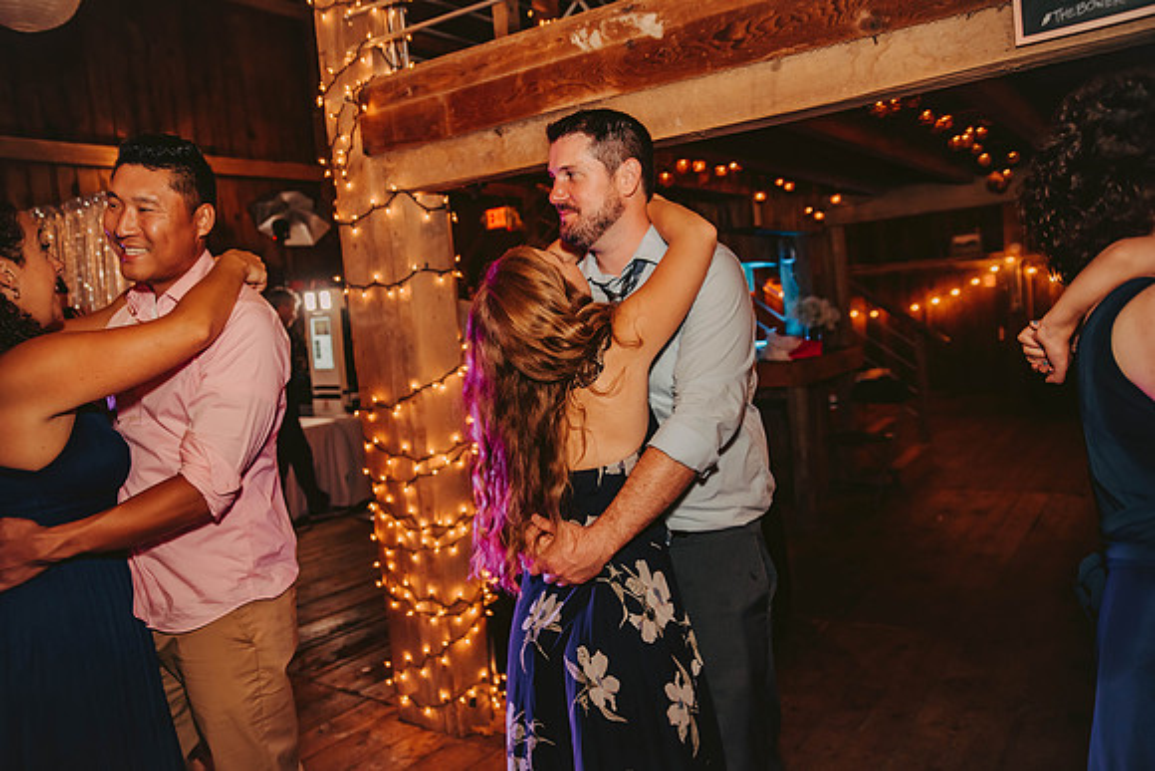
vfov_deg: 46.4
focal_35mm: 28
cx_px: 578
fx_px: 899
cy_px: 386
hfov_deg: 65.5
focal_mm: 28
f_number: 2.8
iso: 1250
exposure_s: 1/125
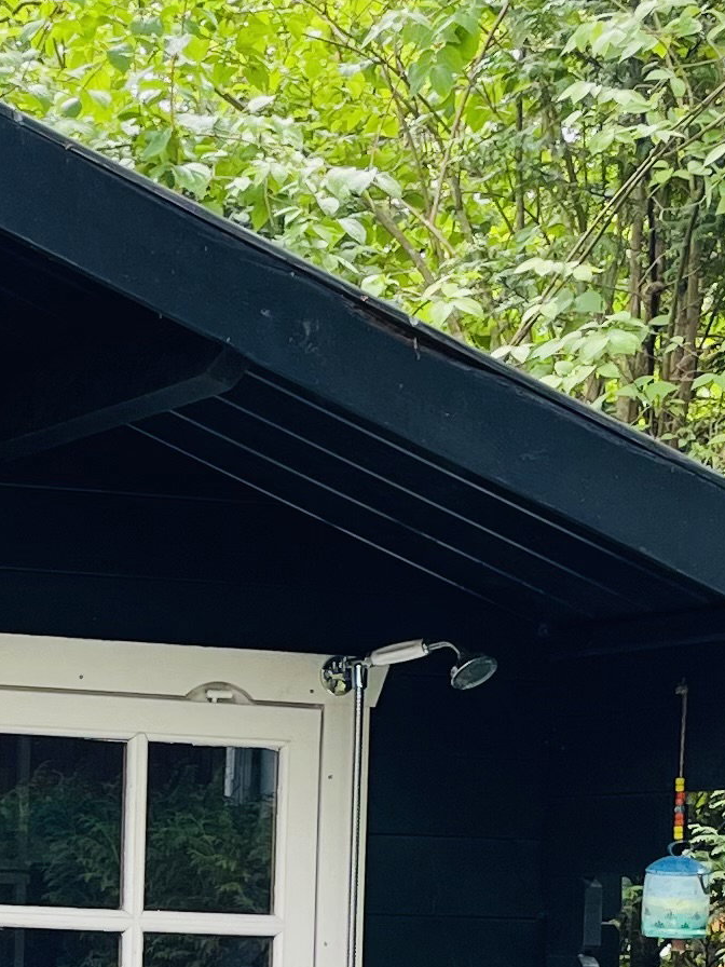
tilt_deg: -0.6
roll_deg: -1.3
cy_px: 992
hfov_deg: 12.1
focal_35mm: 117
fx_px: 3267
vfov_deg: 16.4
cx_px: -356
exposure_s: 1/131
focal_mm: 4.2
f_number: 1.6
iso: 32
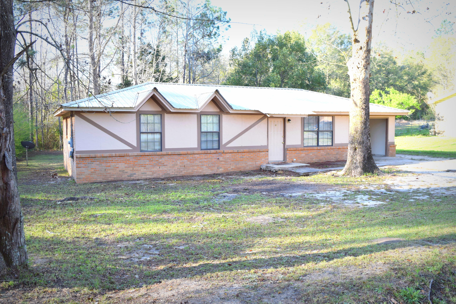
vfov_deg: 41.7
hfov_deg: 59.5
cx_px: 228
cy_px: 152
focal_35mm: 32
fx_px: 399
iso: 400
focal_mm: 21
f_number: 8
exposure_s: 1/250
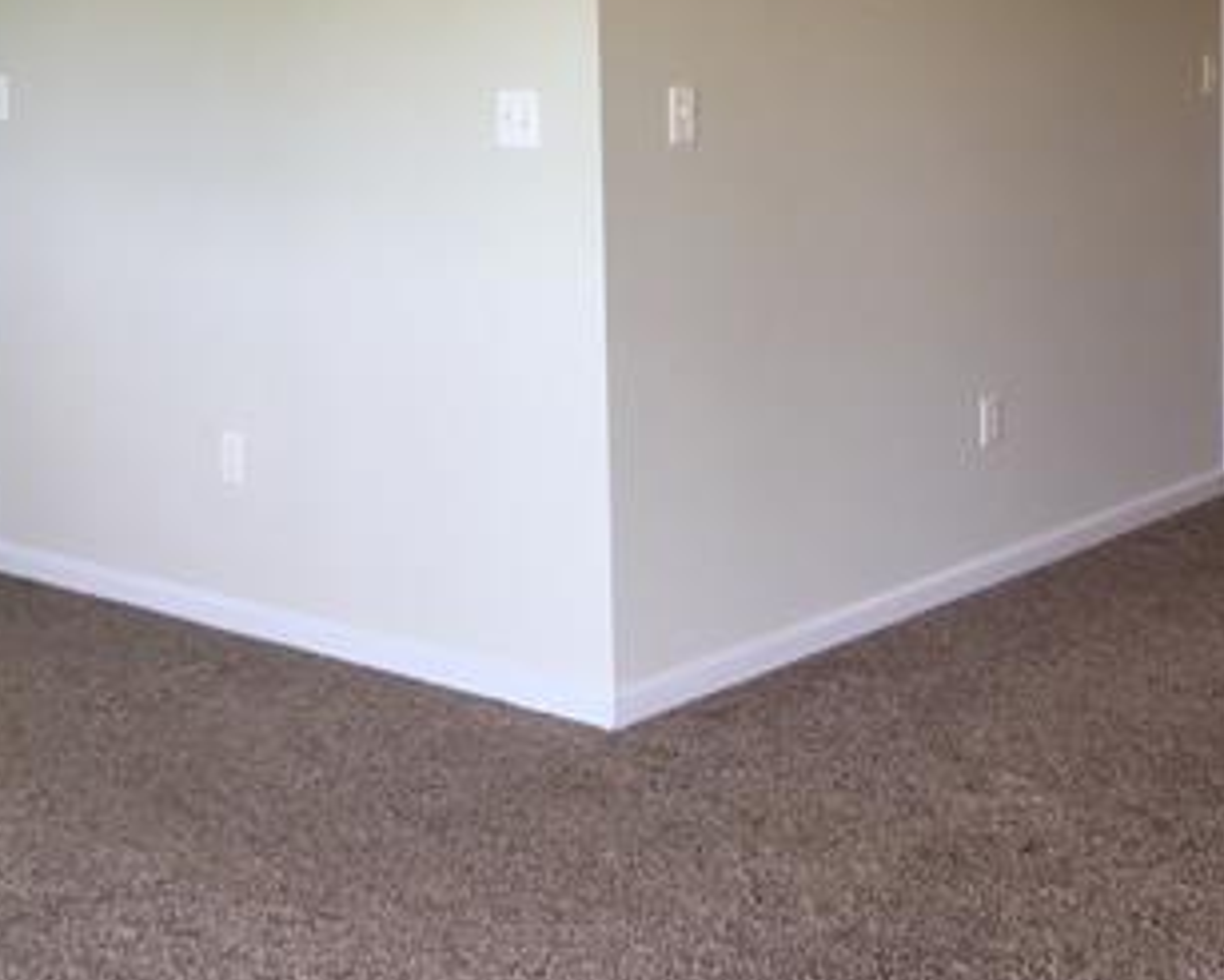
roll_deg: +0.4
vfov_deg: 25.2
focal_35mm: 59
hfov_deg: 31.3
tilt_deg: -3.9
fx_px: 2139
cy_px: 151
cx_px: 925
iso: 50
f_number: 2.2
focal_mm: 4.15
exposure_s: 1/30
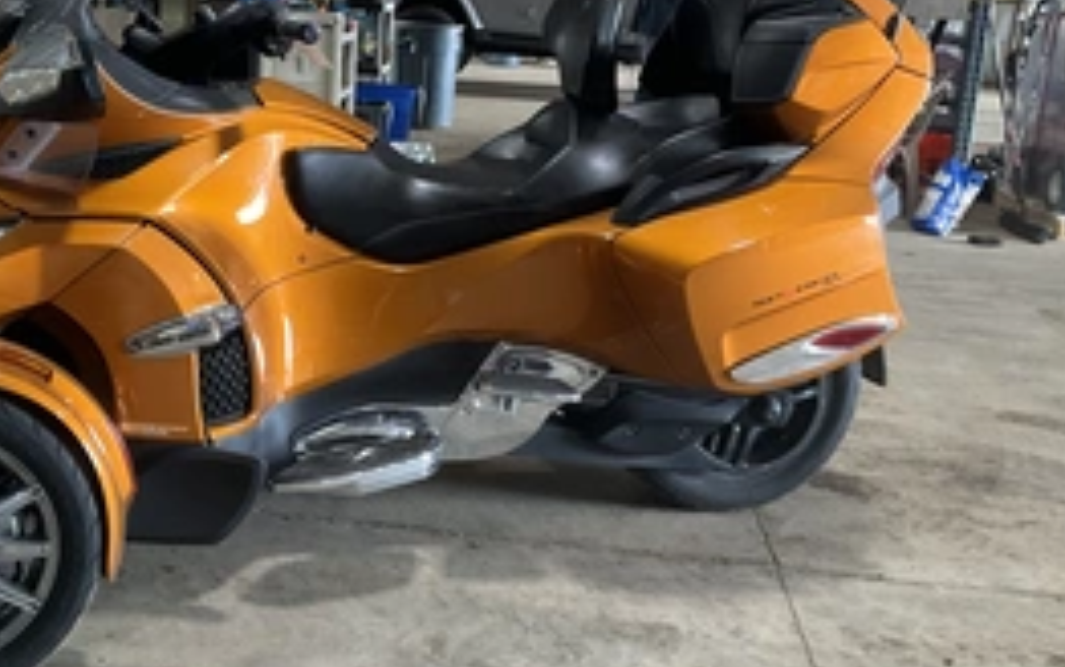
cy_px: 297
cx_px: 350
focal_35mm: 47
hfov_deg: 42.0
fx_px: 1365
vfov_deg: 27.4
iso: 100
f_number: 1.8
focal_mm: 3
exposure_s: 1/60
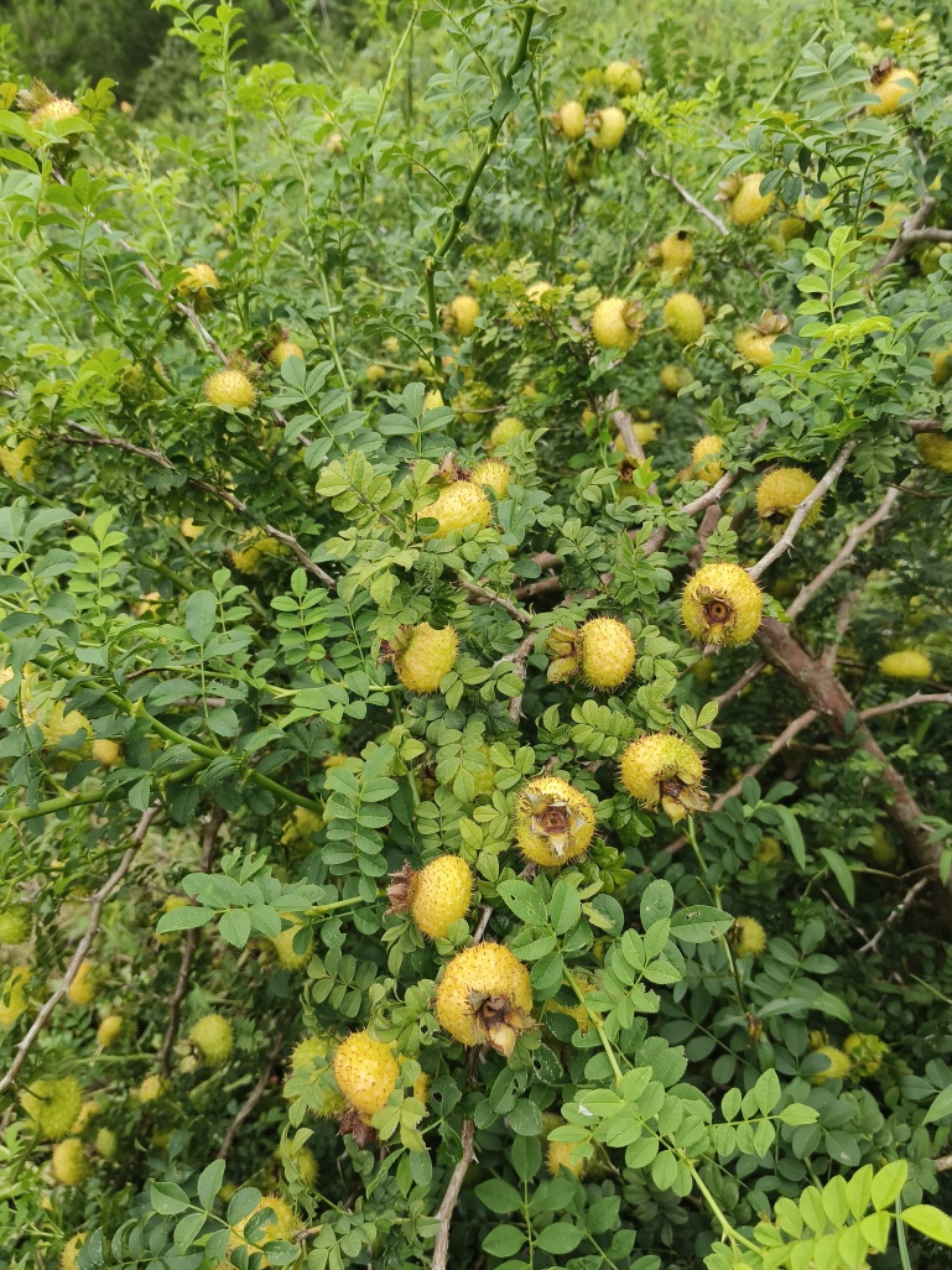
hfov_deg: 53.0
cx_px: 475
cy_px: 615
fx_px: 954
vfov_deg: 67.3
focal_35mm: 26
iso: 100
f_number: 1.79
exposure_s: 1/156
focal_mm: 4.84
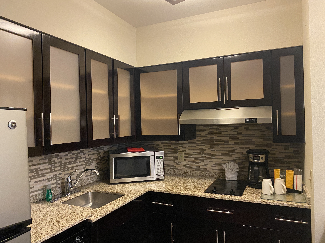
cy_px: 122
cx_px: 162
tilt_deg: +0.2
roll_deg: +1.9
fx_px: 244
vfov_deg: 53.1
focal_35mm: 26
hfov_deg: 67.3
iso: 500
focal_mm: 4.25
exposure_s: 1/60
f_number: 1.8
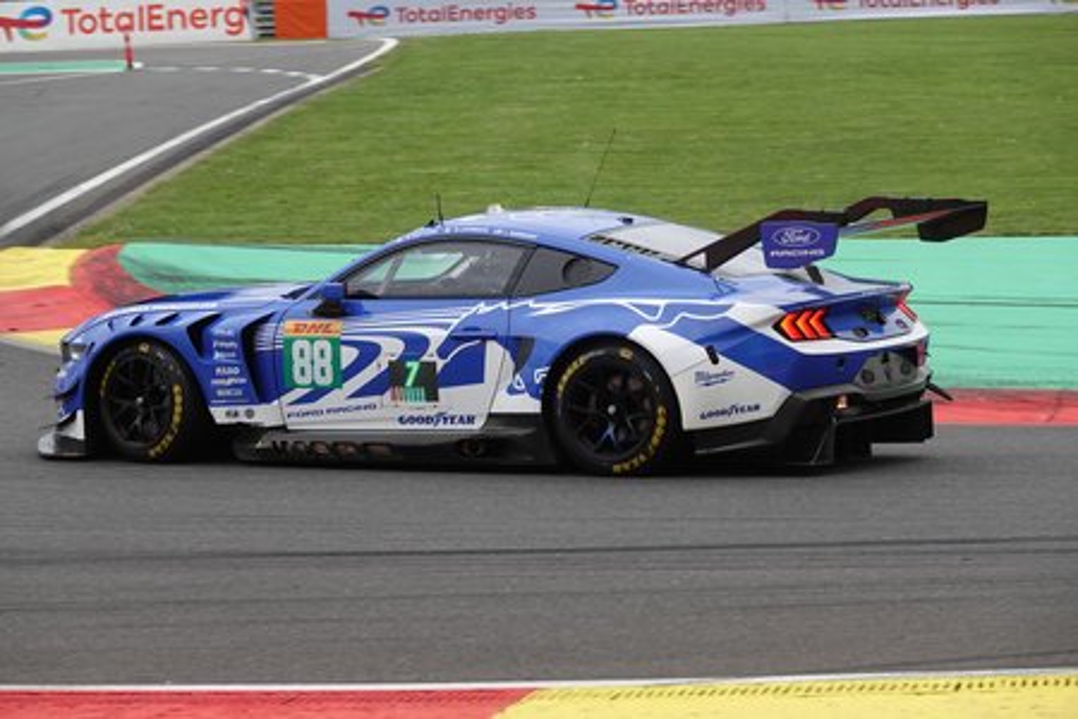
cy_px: 360
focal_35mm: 135
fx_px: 4042
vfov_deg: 10.2
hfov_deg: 15.2
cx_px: 539
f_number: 4
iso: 160
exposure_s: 1/800
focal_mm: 49.51
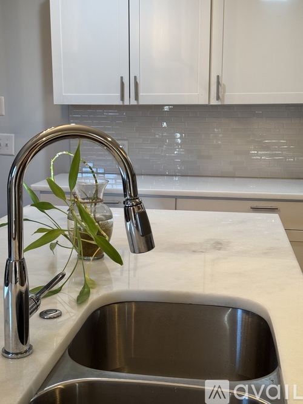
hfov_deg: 30.3
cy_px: 202
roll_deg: +0.0
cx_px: 152
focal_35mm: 48
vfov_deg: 39.7
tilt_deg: -10.4
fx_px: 560
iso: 80
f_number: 1.78
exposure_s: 1/60
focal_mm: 6.76
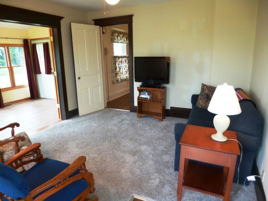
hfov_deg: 71.6
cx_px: 134
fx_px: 186
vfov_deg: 56.8
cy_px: 100
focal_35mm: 24
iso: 250
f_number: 2.5
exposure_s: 1/60
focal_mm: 4.3
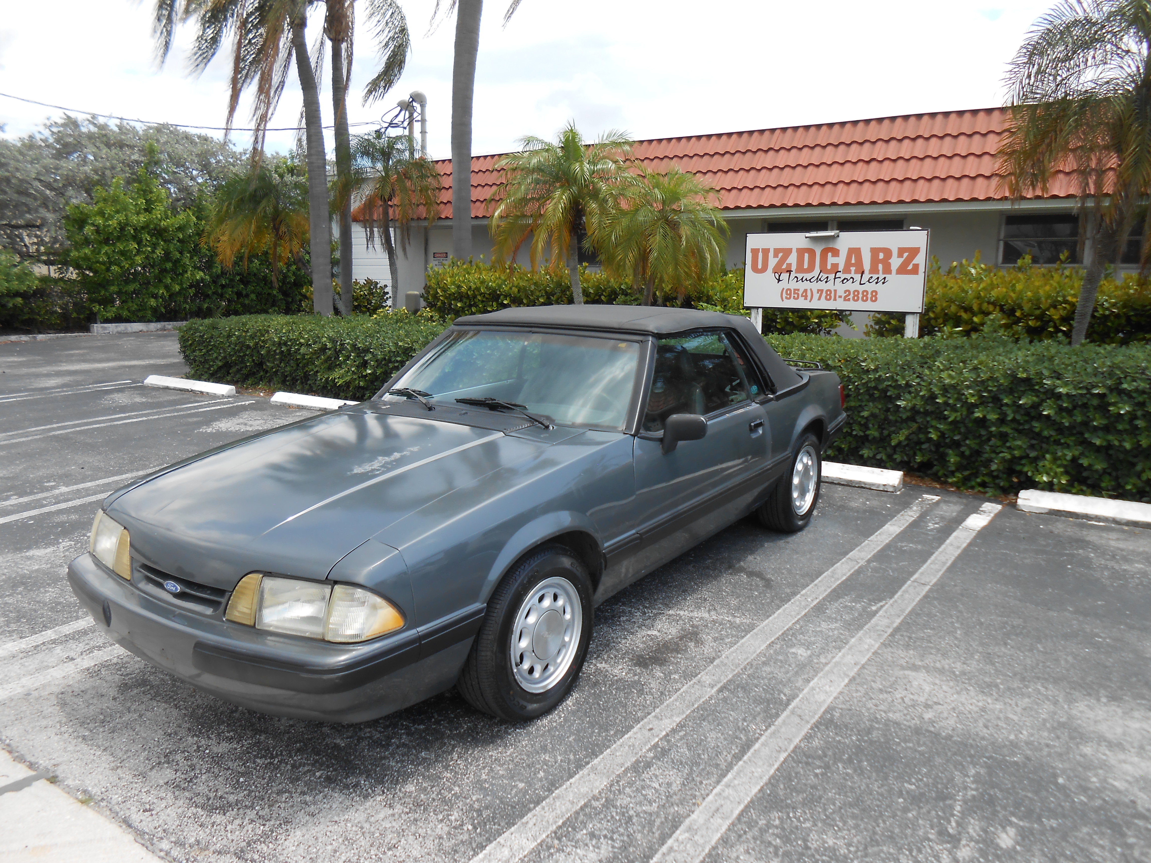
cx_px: 576
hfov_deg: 67.3
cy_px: 432
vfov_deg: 53.1
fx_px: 865
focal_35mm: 26
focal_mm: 4.6
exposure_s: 1/320
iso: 80
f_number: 3.5
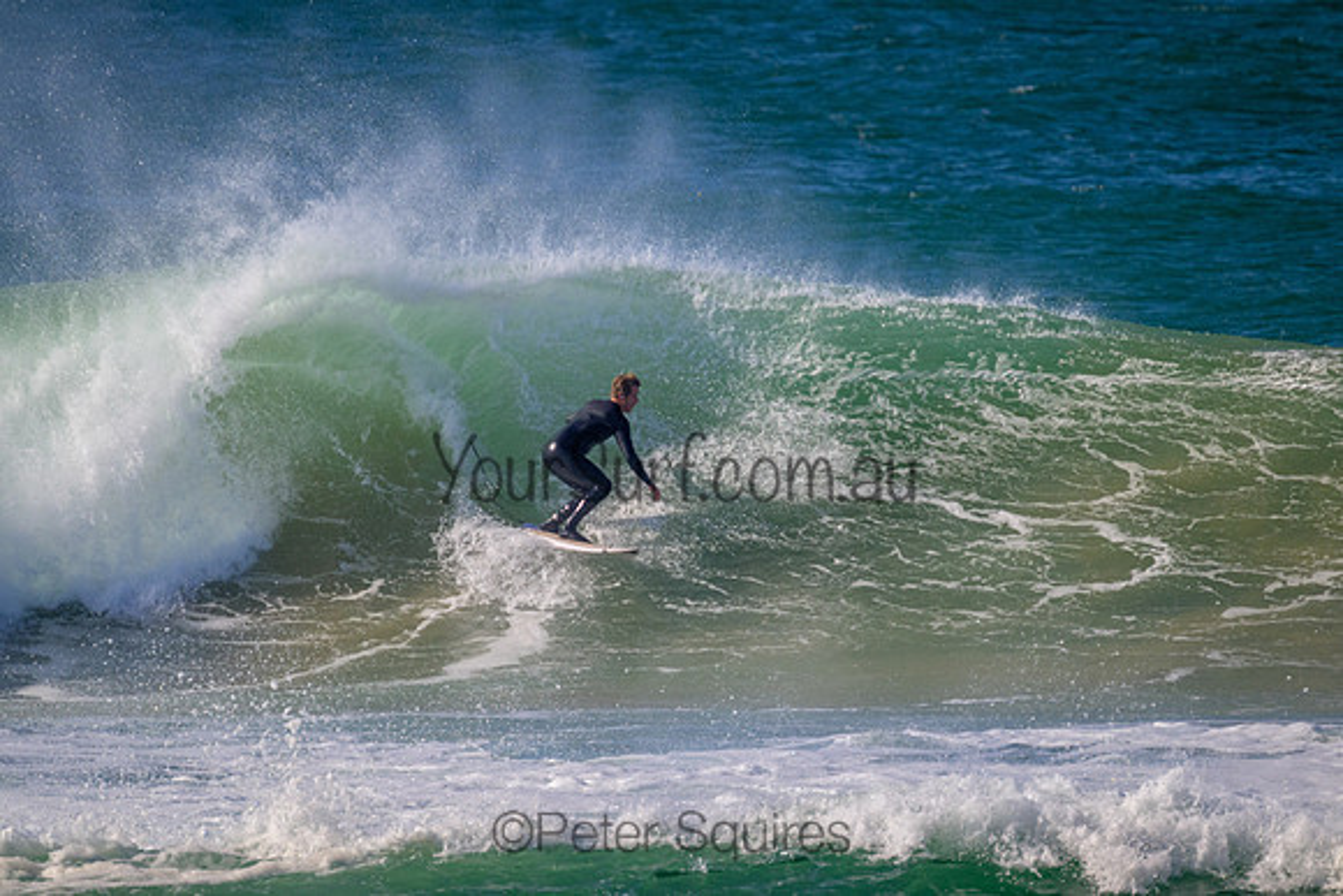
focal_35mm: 800
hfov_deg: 2.6
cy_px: 448
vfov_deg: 1.7
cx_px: 672
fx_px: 29850
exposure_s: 1/2000
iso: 1250
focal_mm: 800
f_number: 11
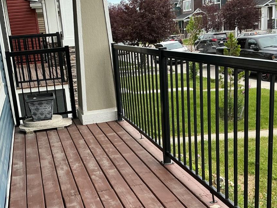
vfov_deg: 29.5
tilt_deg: -16.2
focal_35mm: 49
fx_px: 392
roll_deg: +5.2
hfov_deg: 38.8
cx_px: 113
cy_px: 132
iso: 25
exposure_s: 1/519
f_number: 1.8
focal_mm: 3
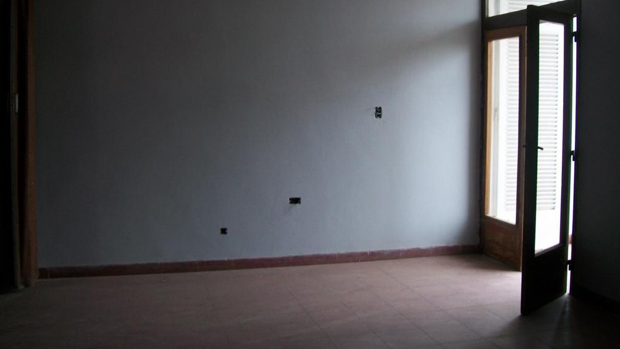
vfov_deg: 29.6
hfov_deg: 50.5
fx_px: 658
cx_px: 309
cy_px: 130
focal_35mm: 40
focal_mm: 6
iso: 80
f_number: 2.7
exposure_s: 1/40
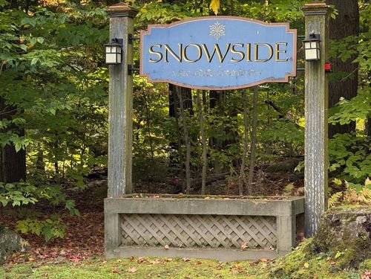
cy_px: 140
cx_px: 186
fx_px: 1286
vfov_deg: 12.3
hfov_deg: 16.4
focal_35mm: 120
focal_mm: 15.66
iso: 160
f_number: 2.8
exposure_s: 1/99
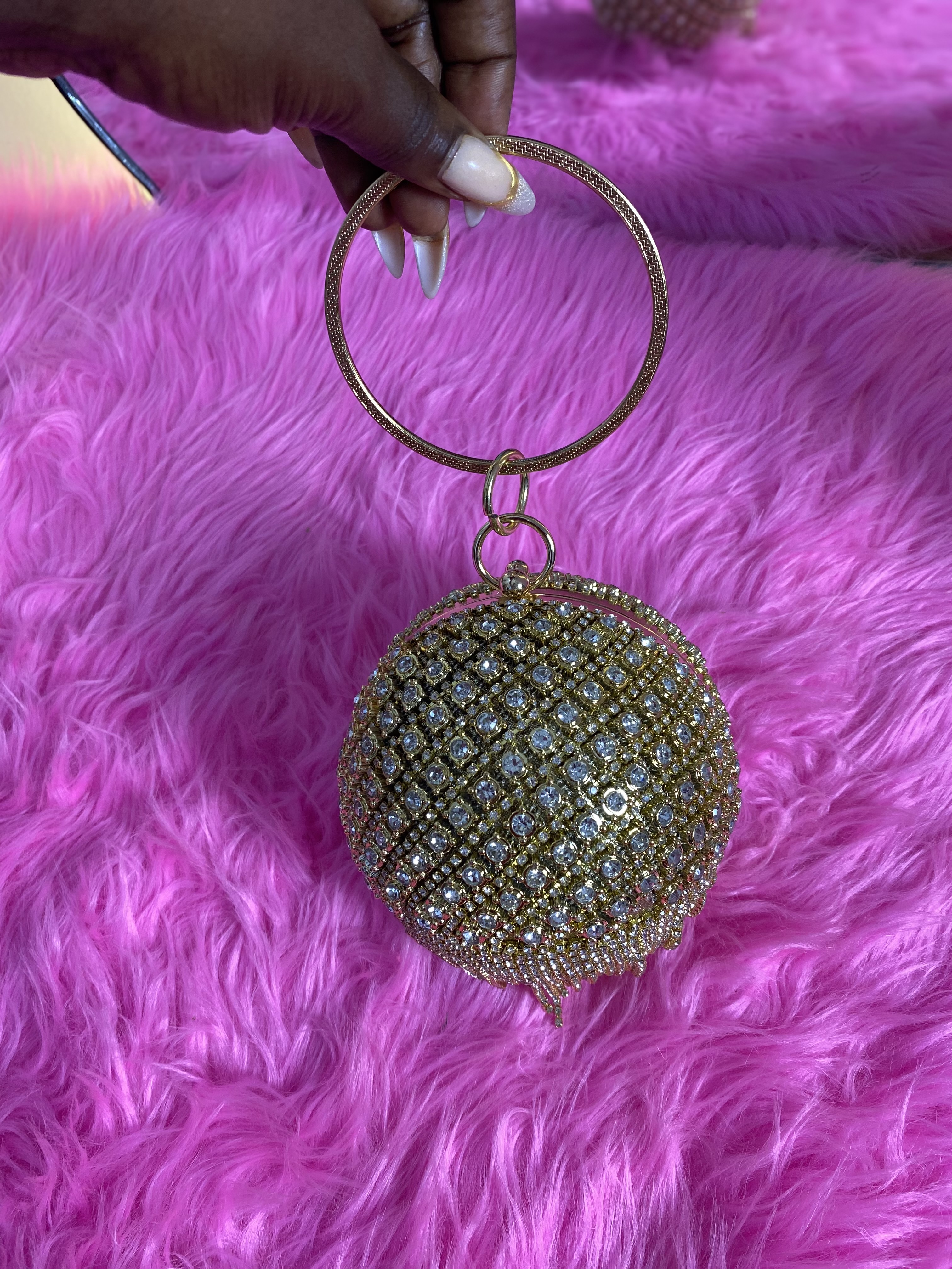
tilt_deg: -63.5
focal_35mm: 26
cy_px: 634
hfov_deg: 53.1
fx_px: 953
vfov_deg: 67.3
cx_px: 476
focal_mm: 4.25
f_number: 1.8
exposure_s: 1/100
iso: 80
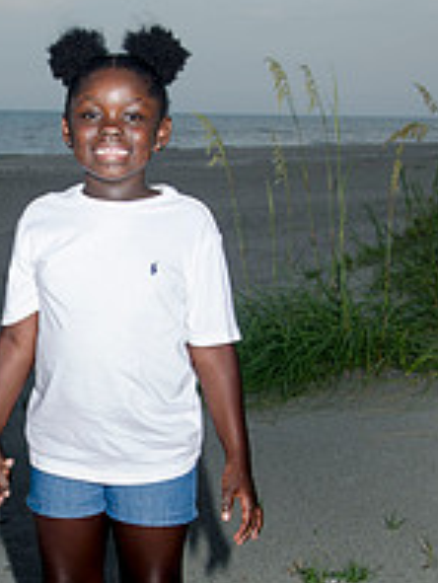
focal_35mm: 92
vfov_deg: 21.3
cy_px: 358
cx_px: 41
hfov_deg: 15.9
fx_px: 1550
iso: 100
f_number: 5.6
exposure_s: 1/200
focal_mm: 28
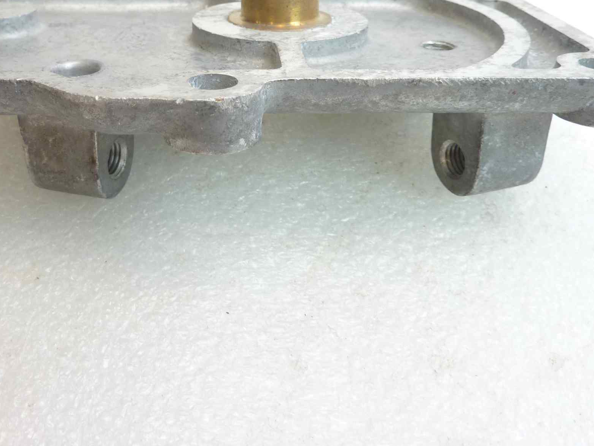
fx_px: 704
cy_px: 95
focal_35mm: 41
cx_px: 234
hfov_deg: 45.5
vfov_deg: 34.2
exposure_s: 1/13
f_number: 3.3
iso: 80
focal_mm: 4.1
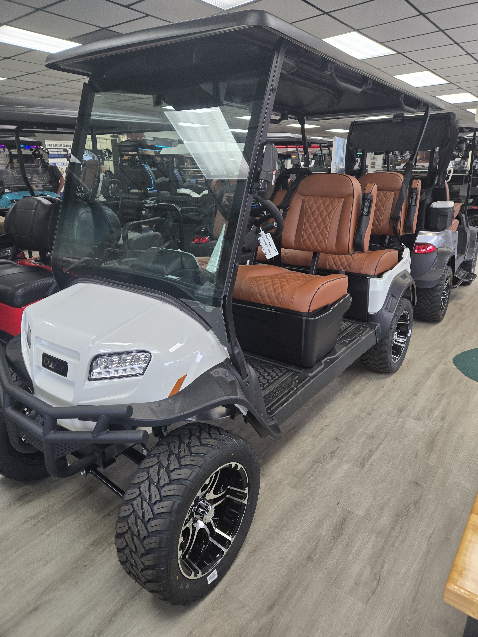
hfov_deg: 58.9
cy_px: 318
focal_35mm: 23
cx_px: 239
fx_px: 423
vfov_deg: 73.9
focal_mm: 5.4
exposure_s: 1/120
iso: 100
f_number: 1.8
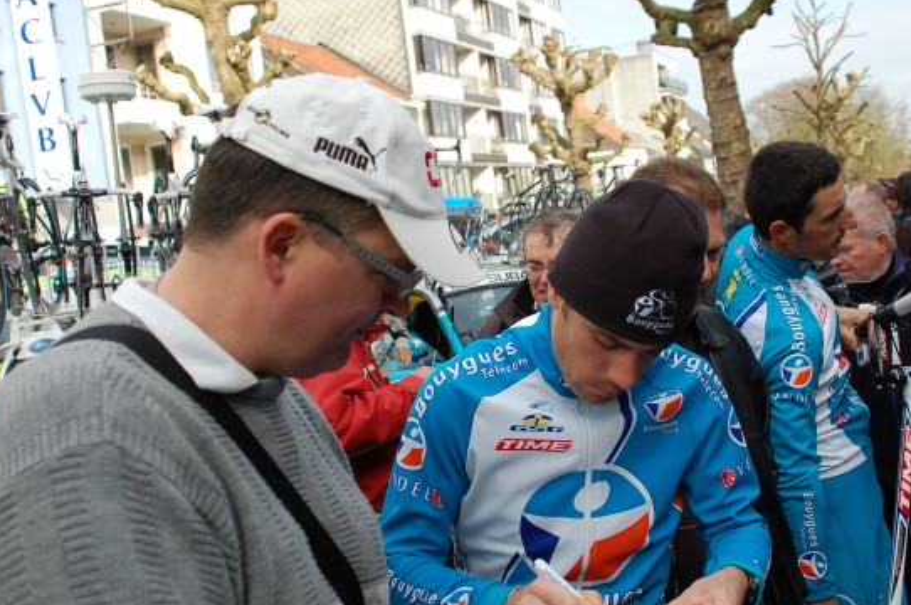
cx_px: 536
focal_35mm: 40
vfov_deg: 33.3
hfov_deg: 48.3
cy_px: 314
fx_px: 1011
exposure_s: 1/1000
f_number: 4
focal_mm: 20
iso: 320
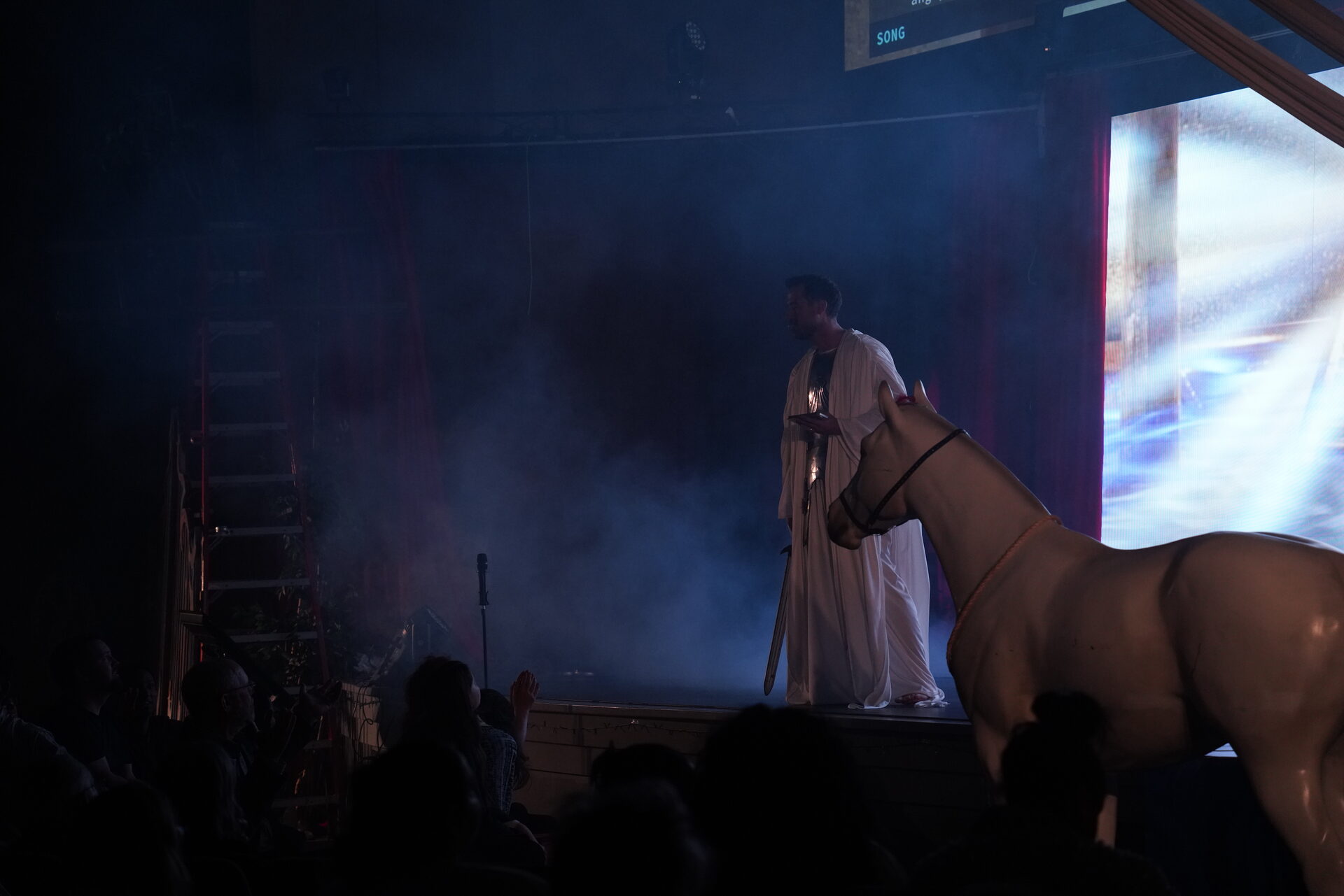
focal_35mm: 86
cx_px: 672
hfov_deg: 23.6
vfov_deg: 15.9
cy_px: 448
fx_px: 3211
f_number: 4.5
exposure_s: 1/320
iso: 3200
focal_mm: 86
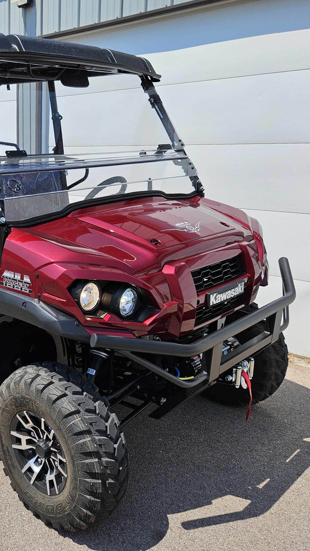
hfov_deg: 32.9
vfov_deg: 58.0
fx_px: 497
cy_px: 276
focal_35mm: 34
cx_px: 31
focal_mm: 5.4
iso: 25
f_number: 1.8
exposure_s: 1/1884
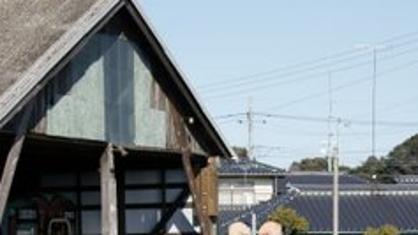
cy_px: 242
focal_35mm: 175
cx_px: 268
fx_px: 1939
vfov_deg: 6.9
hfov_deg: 12.3
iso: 200
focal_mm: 55
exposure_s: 1/1250
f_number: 4.5
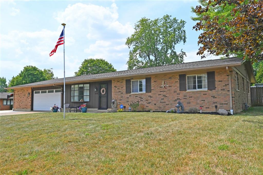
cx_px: 132
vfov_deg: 50.4
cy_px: 88
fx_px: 186
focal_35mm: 26
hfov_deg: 70.5
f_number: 7.1
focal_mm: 25.5
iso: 100
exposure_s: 1/400
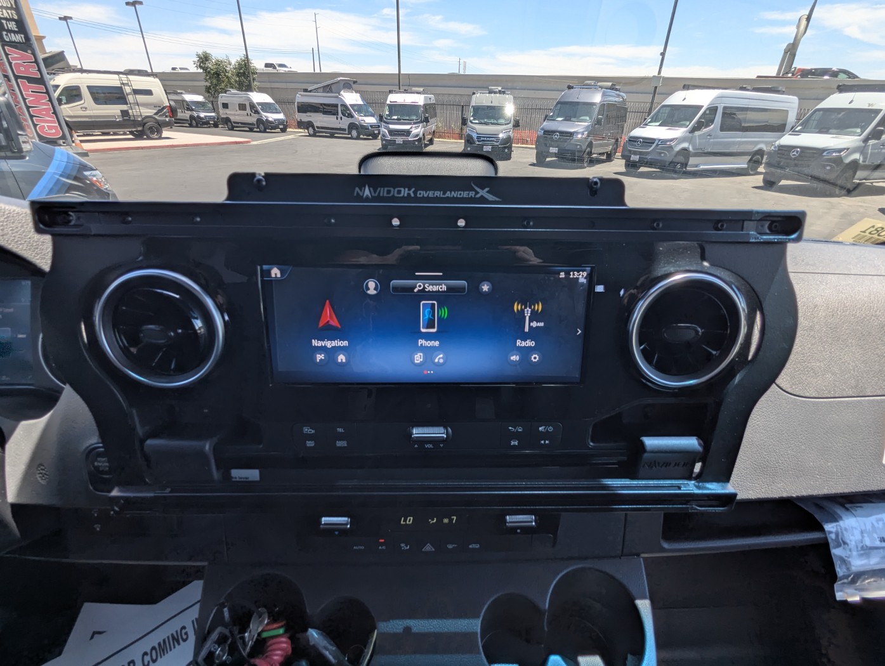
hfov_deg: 94.4
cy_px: 333
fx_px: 410
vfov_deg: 78.2
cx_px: 442
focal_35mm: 16
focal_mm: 2.35
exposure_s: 1/383
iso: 32
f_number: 2.2
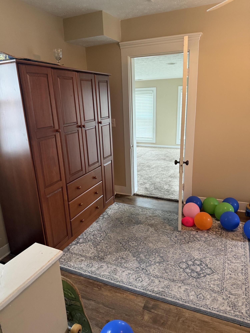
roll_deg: +1.7
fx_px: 231
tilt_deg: -13.8
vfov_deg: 71.6
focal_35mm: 24
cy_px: 166
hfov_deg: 56.8
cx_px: 125
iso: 400
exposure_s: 1/120
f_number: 1.78
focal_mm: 6.76
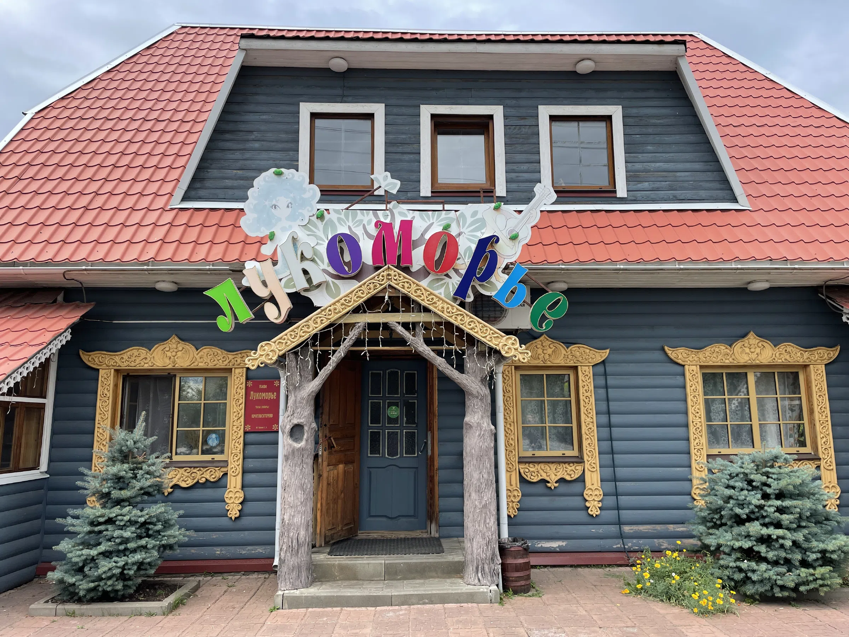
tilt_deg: +10.8
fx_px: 638
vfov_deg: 53.1
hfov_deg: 67.3
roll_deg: +0.4
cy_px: 318
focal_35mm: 26
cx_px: 424
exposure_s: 1/979
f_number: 1.6
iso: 32
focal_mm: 4.2
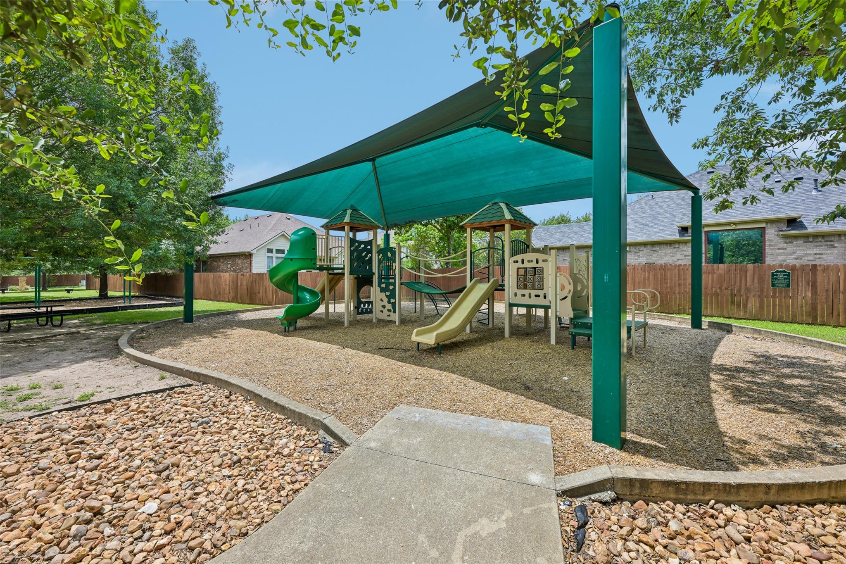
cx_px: 423
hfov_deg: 100.4
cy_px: 282
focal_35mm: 15
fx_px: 352
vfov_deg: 77.3
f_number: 6.7
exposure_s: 1/350
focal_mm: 15
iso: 100
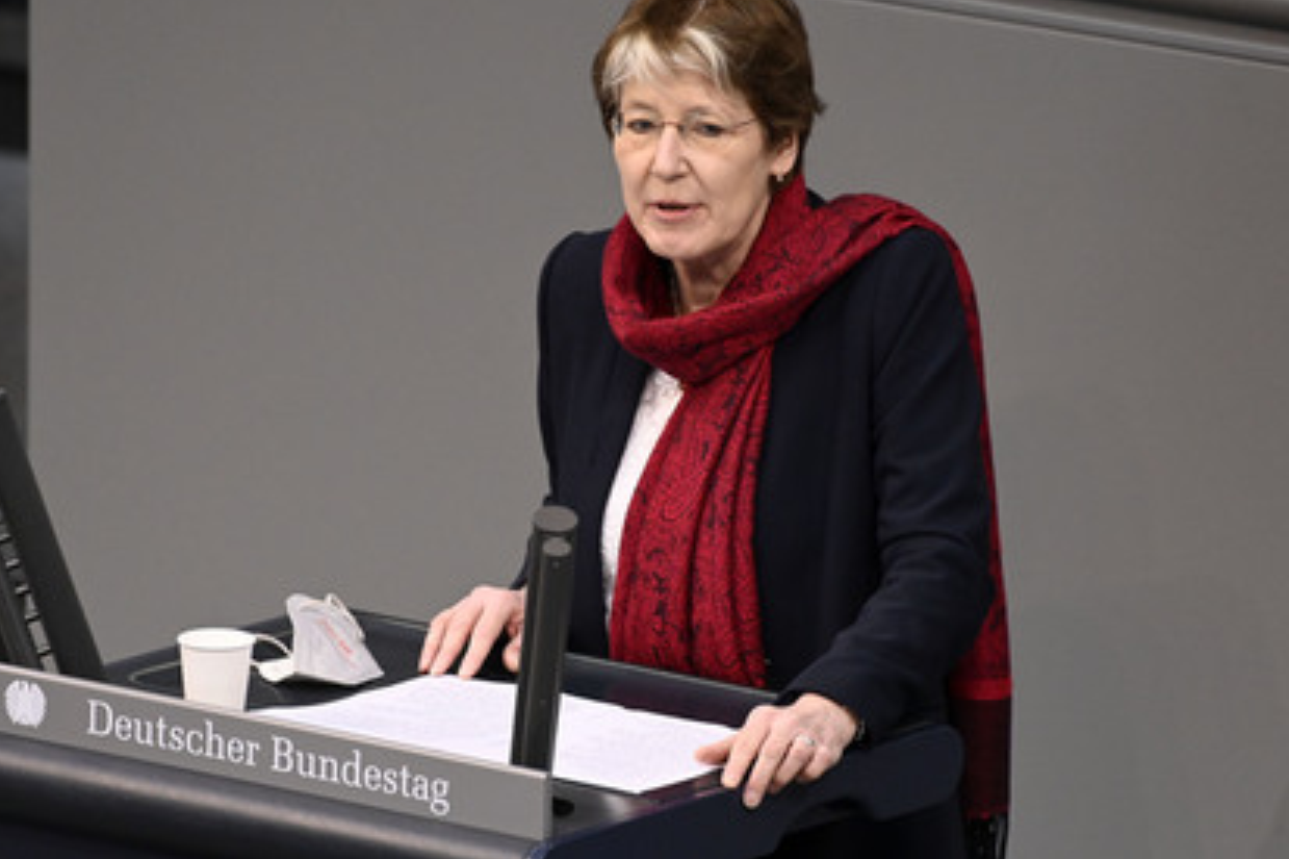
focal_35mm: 480
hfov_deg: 4.3
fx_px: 17179
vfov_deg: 2.9
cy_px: 394
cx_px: 604
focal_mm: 440
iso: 8000
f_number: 5.6
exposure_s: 1/320
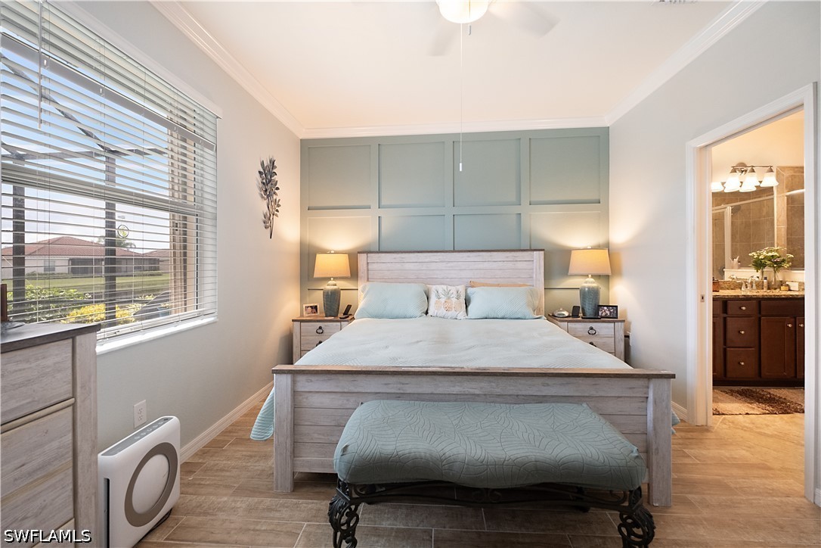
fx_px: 342
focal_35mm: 15
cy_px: 274
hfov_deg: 100.4
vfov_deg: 77.3
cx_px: 410
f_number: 4
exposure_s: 1/75
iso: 1250
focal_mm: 10
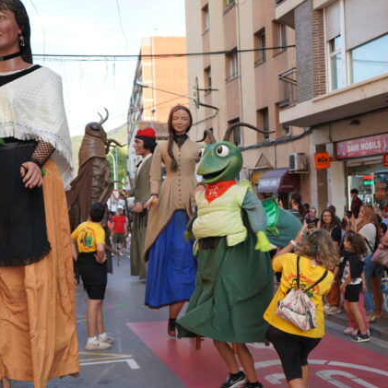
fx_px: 659
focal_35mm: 52
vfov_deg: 32.8
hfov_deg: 32.8
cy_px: 186
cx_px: 215
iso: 160
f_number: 4
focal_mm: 37
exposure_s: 1/160
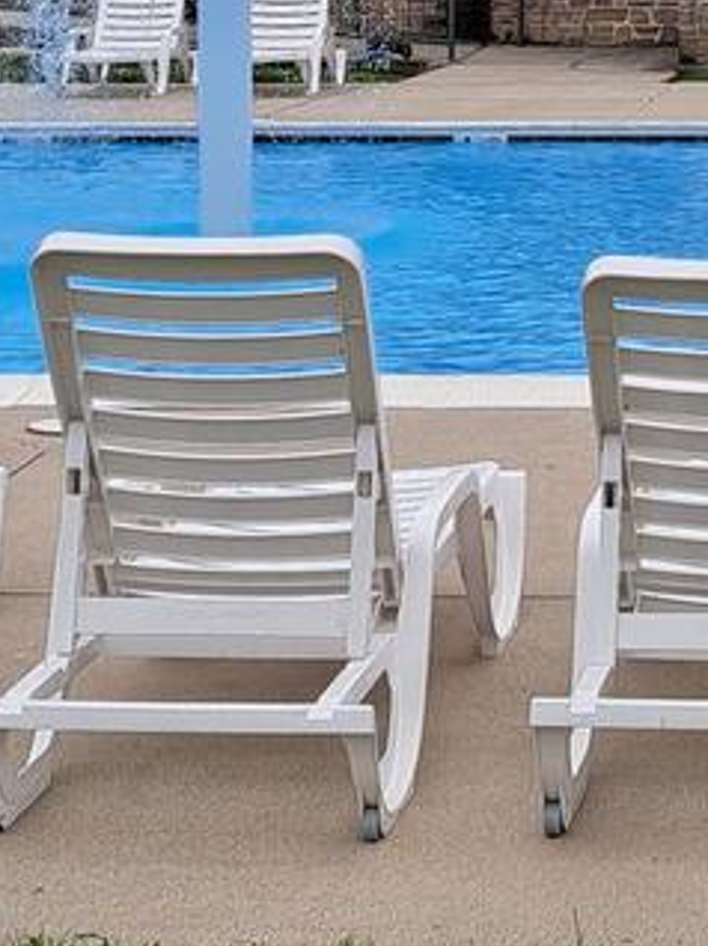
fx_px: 3168
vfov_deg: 16.5
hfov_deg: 12.5
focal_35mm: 116
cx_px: 851
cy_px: -95
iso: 50
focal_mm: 5.23
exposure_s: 1/667
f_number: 1.8
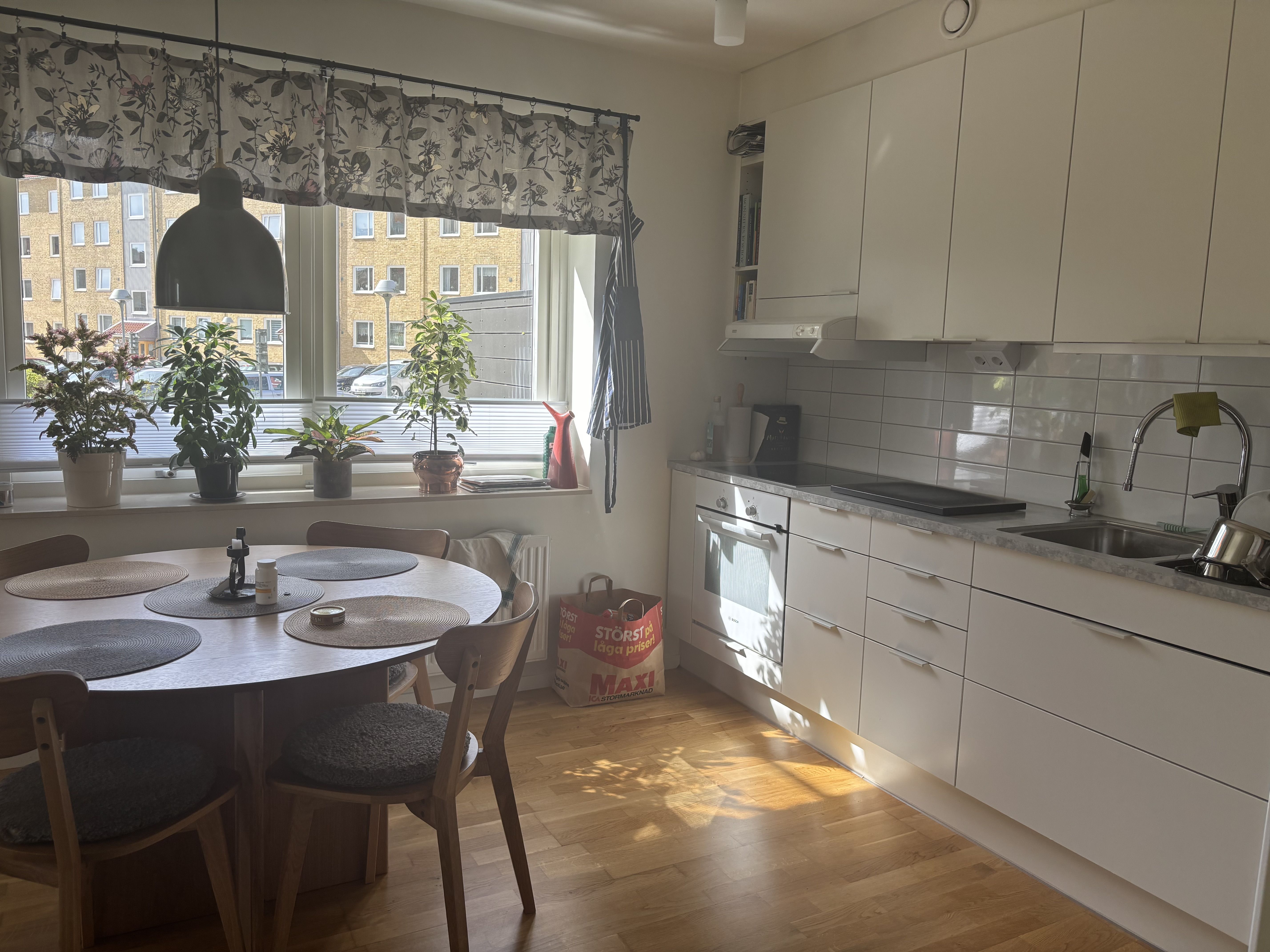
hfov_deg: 67.3
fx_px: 954
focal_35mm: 26
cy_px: 476
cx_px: 635
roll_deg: -1.9
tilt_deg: -7.3
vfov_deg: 53.1
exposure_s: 1/304
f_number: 1.6
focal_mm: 5.96
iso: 50
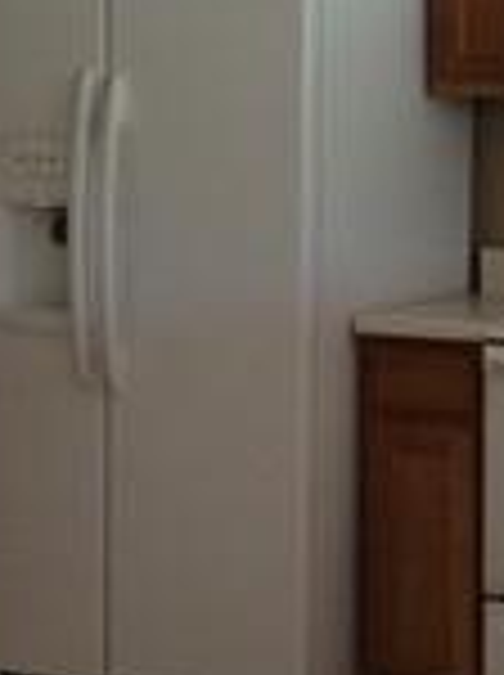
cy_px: 374
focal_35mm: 124
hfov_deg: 11.8
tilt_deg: -8.8
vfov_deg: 15.9
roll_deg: +1.9
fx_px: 2414
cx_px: 464
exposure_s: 1/30
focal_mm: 4.15
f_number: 2.2
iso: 64
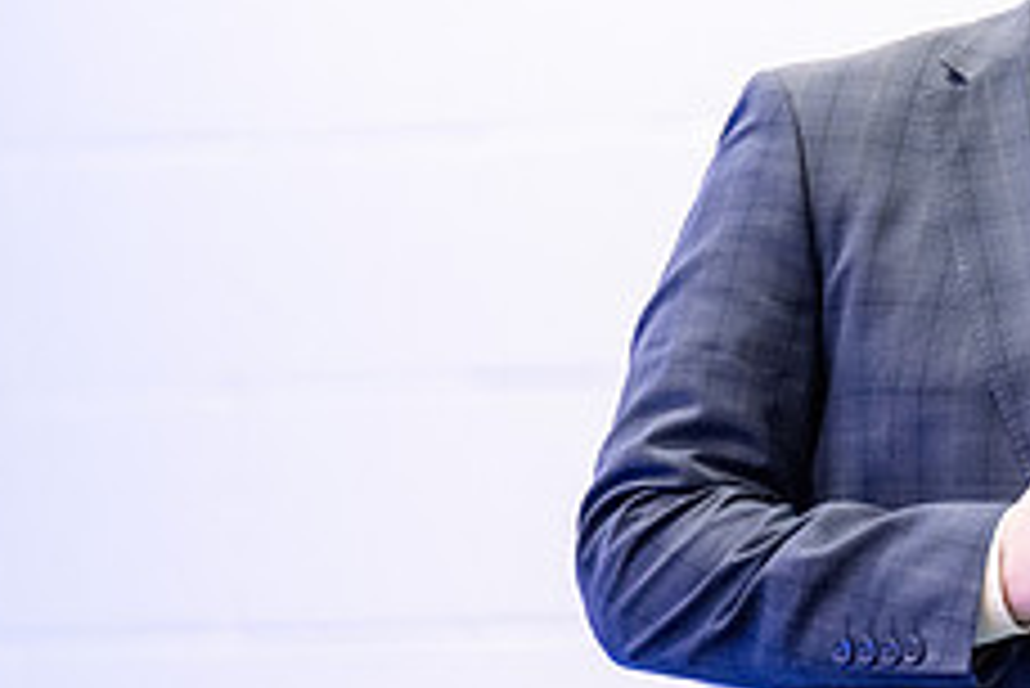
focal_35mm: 507
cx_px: 1165
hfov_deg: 4.1
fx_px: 14514
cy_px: 357
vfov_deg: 2.7
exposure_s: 1/400
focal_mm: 200
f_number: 2.8
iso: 3200
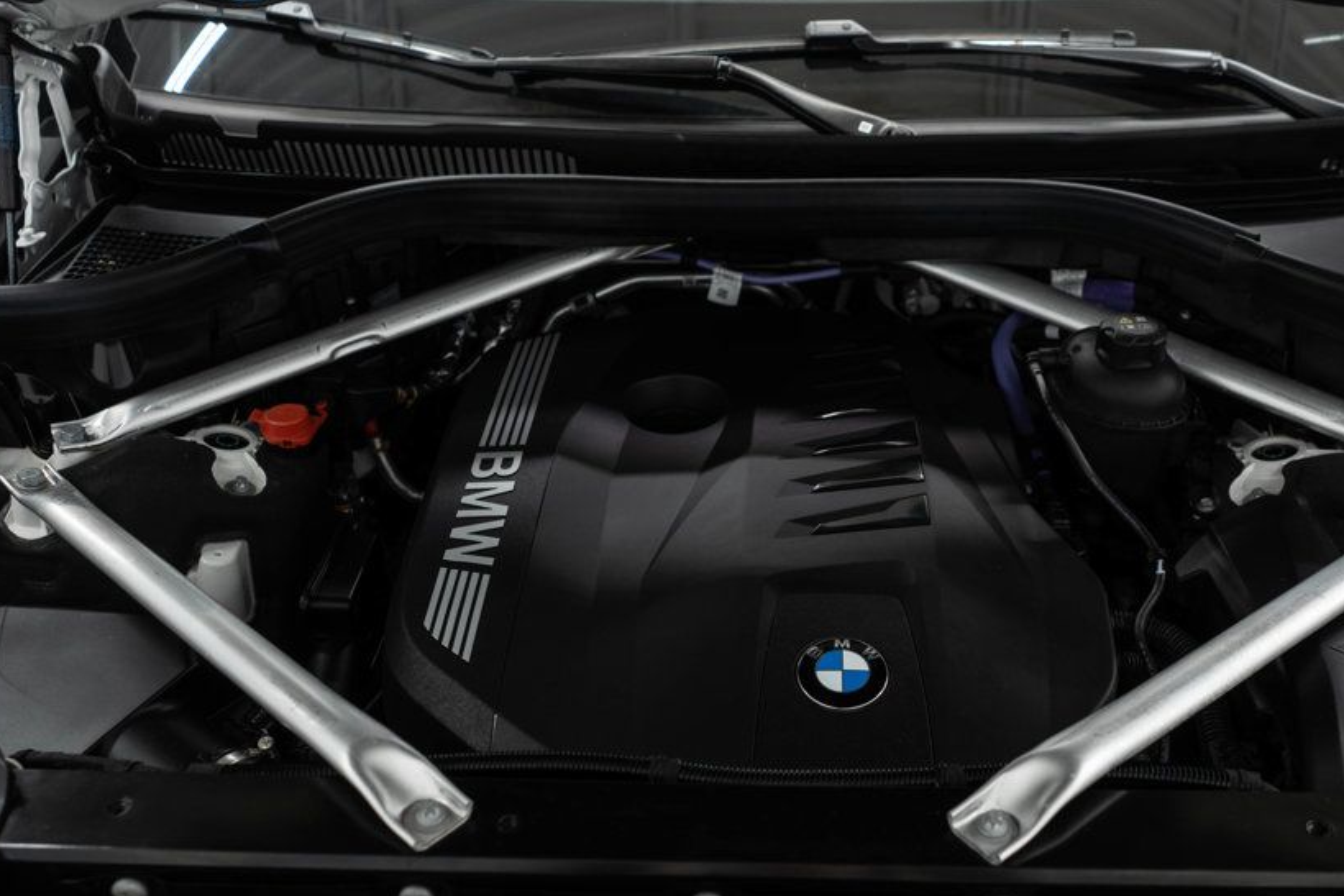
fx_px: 1307
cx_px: 768
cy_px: 505
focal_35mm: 35
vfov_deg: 37.8
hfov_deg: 54.2
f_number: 3.2
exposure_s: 1/50
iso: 400
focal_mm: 28
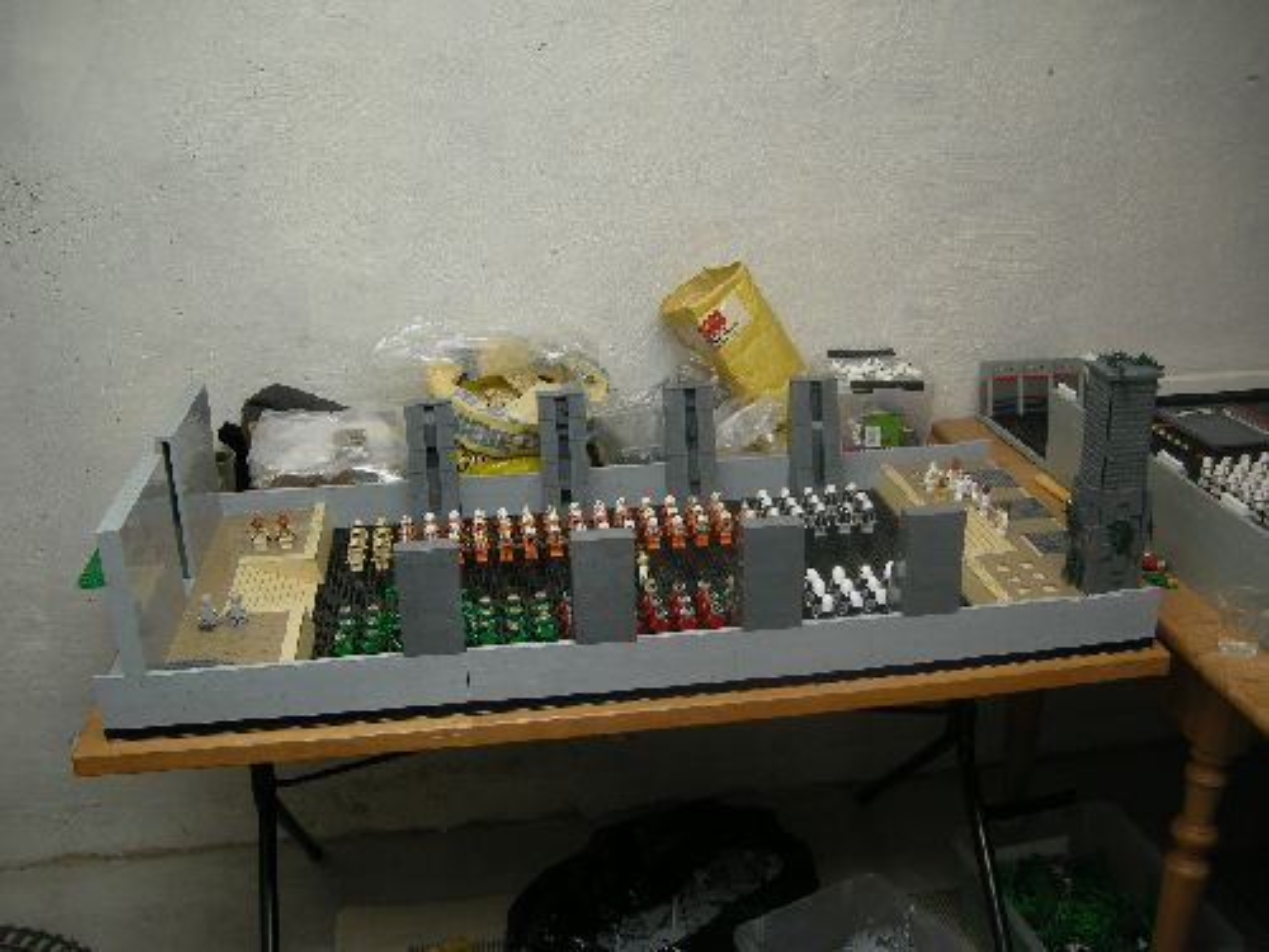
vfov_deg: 39.7
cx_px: 634
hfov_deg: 51.4
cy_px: 476
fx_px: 1320
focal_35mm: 36
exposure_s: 1/60
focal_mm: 7.5
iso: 64
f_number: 2.7
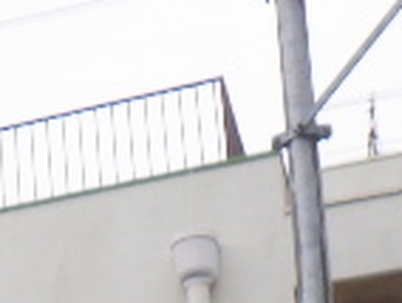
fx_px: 1466
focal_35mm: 126
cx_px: -142
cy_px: 623
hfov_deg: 14.8
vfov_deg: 10.7
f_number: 4.2
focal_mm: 5
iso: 250
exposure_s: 1/160
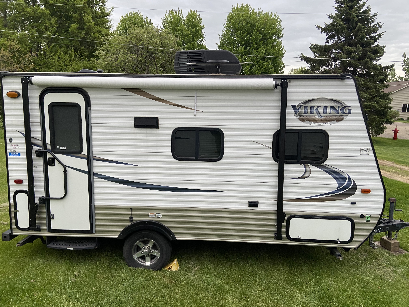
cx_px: 204
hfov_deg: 67.3
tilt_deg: -10.6
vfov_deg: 53.1
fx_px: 307
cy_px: 154
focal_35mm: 26
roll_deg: -2.0
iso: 125
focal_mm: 4.25
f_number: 1.8
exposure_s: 1/99
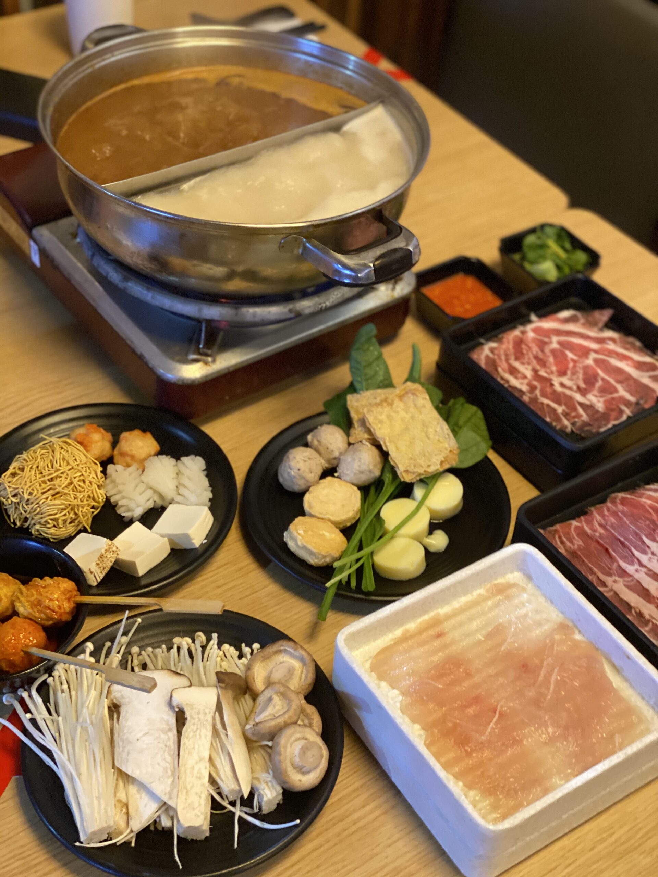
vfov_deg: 36.8
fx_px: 1318
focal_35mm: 52
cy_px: 438
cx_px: 329
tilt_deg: -45.3
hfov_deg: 28.0
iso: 320
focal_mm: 6
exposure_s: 1/33
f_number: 2
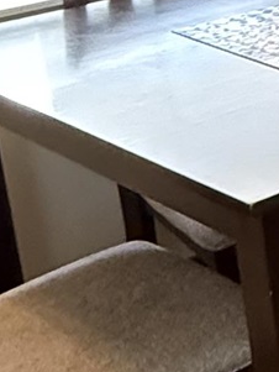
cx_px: 789
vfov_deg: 17.7
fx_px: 1149
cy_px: -49
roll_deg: +0.5
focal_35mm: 107
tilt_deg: -12.5
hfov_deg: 10.5
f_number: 2.2
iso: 800
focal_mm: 2.22
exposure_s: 1/60
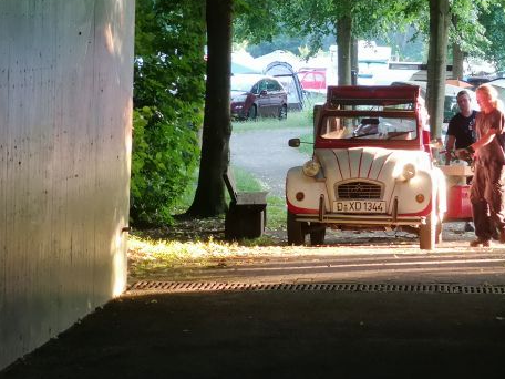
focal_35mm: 142
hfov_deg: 13.8
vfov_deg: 10.4
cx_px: 440
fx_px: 2072
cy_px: 50
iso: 160
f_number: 2.4
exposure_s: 1/50
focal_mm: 7.48
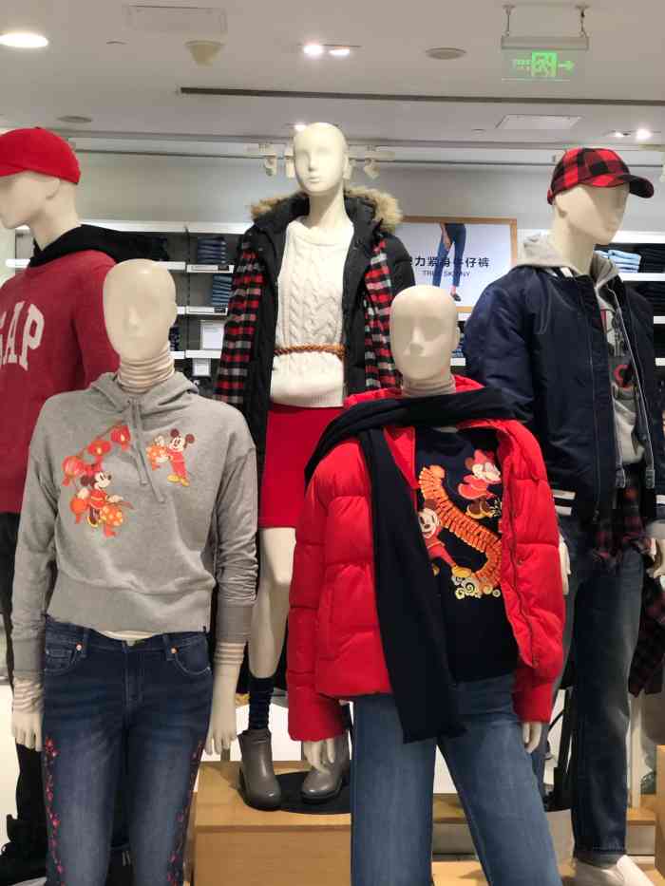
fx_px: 1460
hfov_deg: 25.7
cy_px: 443
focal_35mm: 57
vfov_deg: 33.8
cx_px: 332
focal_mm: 6.6
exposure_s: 1/33
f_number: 2.8
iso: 64
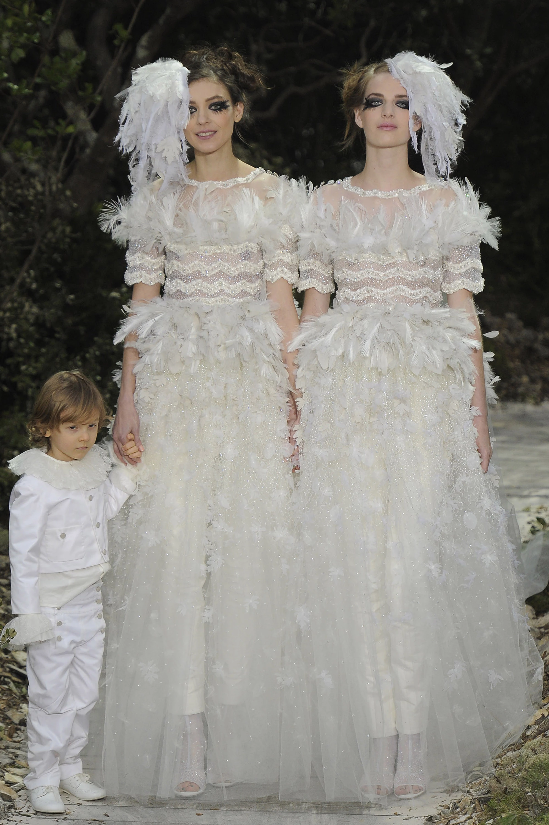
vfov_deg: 11.4
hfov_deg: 7.6
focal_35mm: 180
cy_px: 412
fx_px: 4123
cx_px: 274
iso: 1600
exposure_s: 1/500
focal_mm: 180
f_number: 4.5
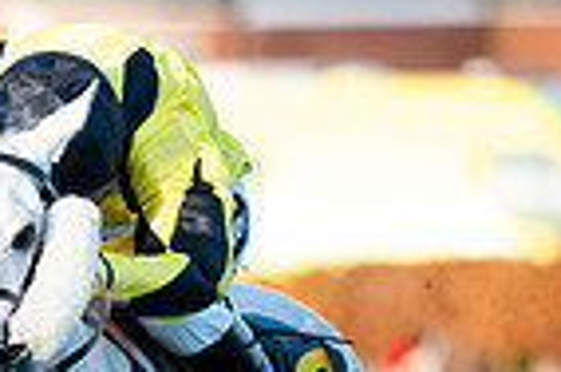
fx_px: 30957
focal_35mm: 1991
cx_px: -256
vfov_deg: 0.7
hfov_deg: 1.0
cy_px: 595
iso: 800
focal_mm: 400
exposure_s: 1/2500
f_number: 4.5
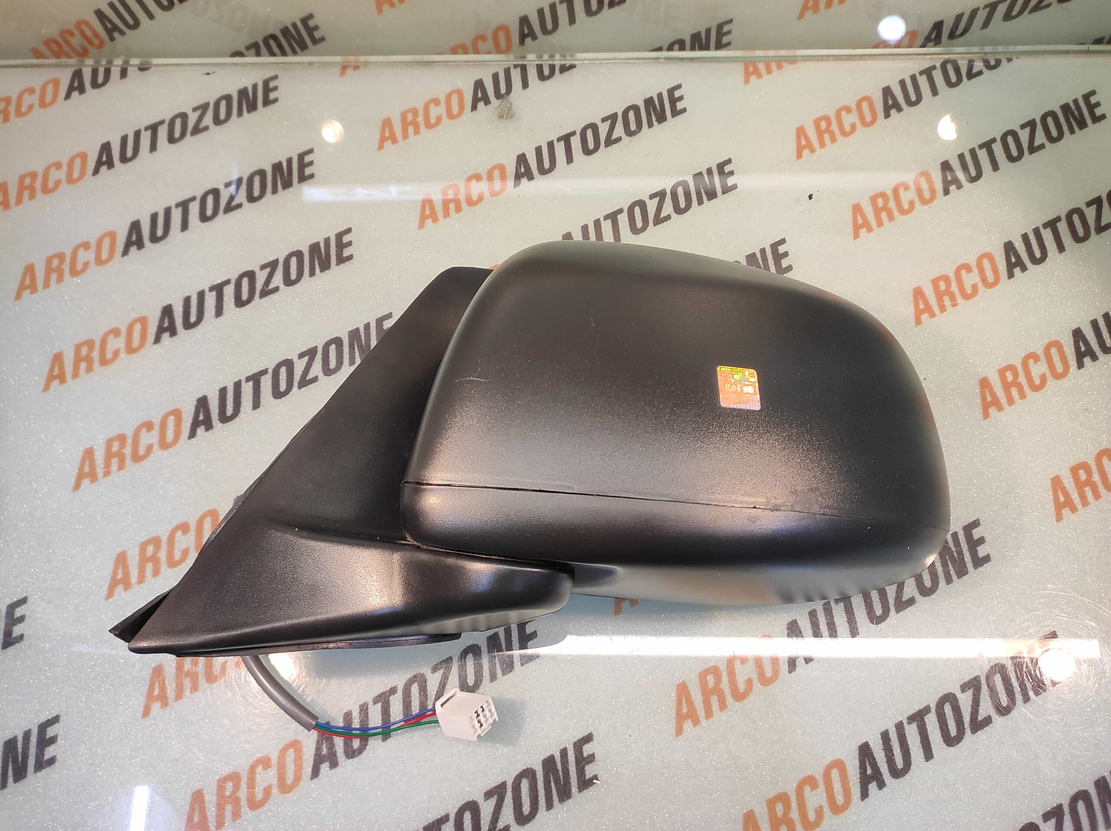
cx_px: 556
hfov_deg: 91.1
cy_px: 416
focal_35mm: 17
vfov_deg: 74.7
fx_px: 545
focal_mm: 4.74
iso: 187
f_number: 1.79
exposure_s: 1/33
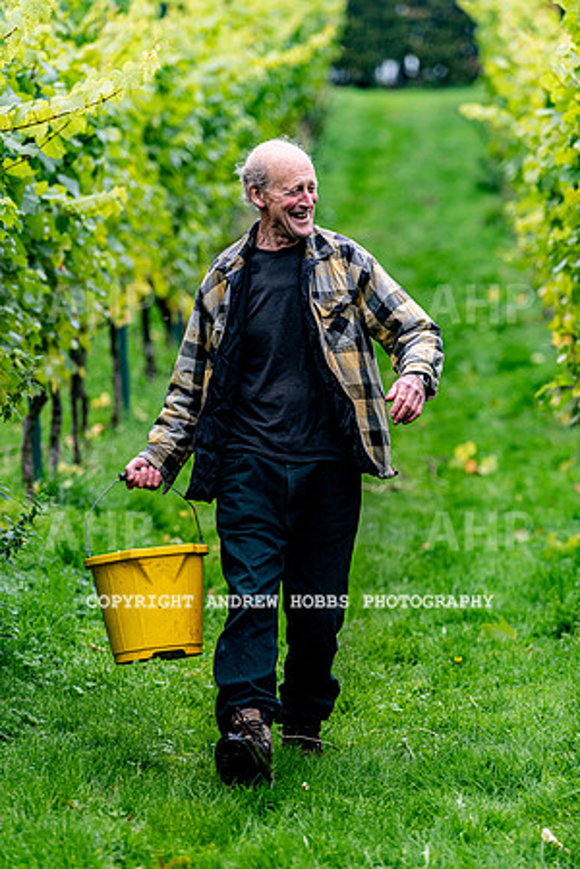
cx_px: 290
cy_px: 434
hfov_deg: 6.9
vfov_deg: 10.3
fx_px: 4833
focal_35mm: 200
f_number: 4
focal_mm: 200
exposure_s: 1/800
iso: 640
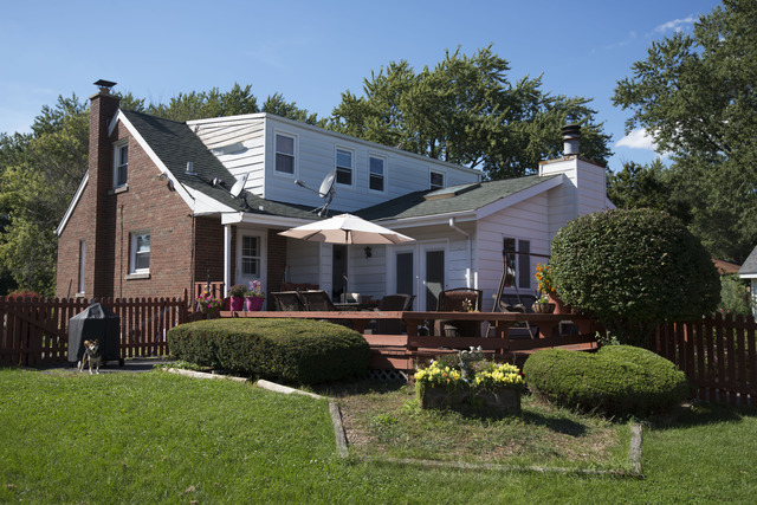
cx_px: 378
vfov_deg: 42.3
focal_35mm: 31
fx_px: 652
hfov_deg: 60.3
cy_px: 252
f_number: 5.6
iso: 125
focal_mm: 31
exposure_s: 1/320
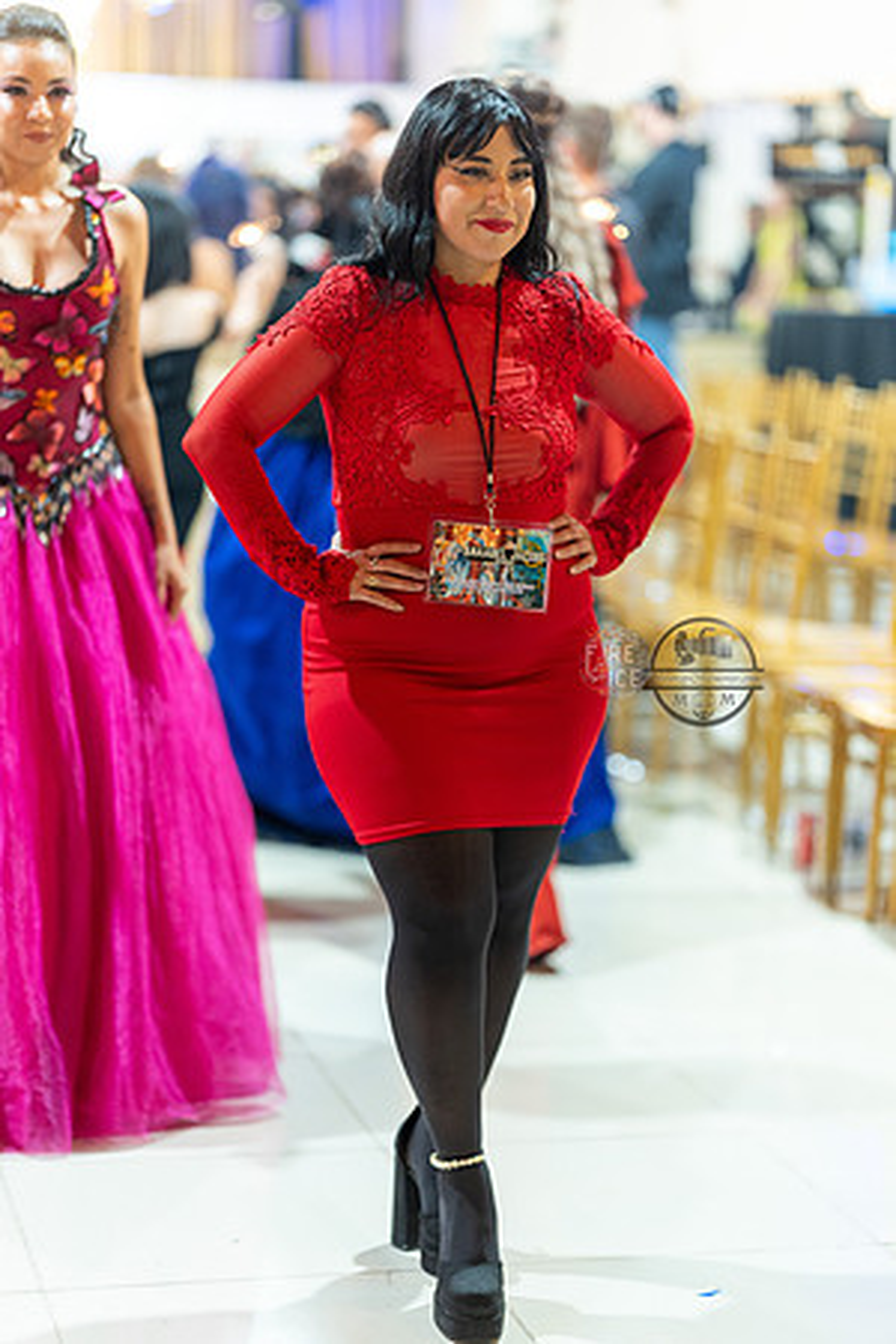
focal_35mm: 85
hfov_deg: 16.1
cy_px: 672
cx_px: 448
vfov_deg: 23.9
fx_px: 3173
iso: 640
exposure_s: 1/160
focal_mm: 85
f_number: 1.4
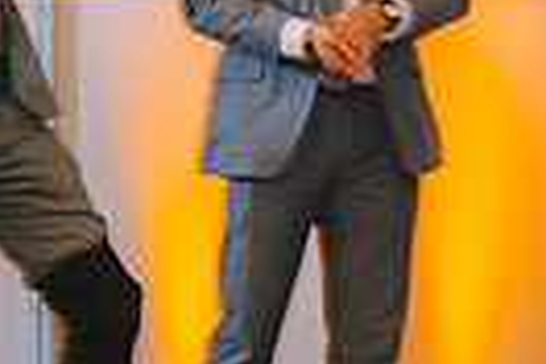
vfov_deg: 6.3
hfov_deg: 9.1
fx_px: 3321
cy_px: 149
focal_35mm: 219
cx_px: 856
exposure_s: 1/80
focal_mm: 50
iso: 1600
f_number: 2.8
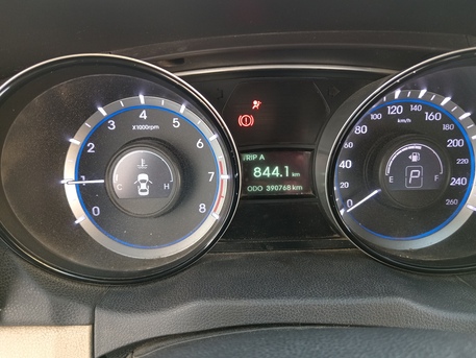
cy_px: 179
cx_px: 238
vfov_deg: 51.4
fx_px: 371
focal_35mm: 27
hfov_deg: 65.3
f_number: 1.9
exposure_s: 1/40
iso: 720
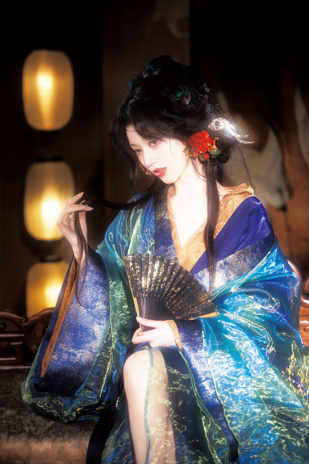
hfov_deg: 12.5
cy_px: 232
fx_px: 1416
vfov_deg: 18.6
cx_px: 154
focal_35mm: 110
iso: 250
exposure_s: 1/100
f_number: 3.2
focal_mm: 111
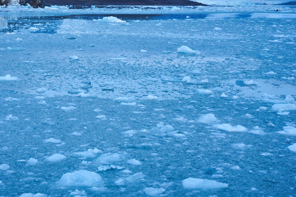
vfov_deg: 20.0
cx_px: 98
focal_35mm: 68
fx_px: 559
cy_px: 100
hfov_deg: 29.5
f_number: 4
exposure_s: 1/40
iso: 400
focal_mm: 35
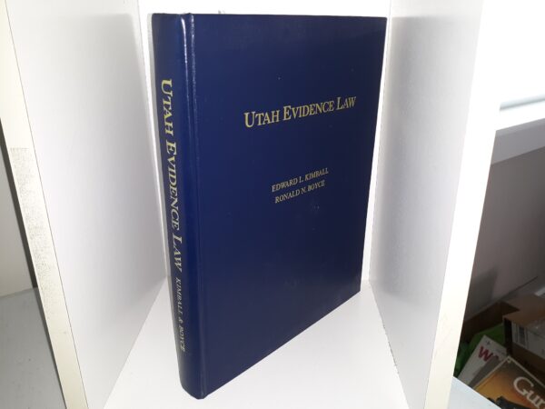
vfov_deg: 49.7
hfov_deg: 63.4
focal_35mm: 28
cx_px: 272
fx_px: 441
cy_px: 204
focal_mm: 3.7
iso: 40
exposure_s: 1/40
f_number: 1.7
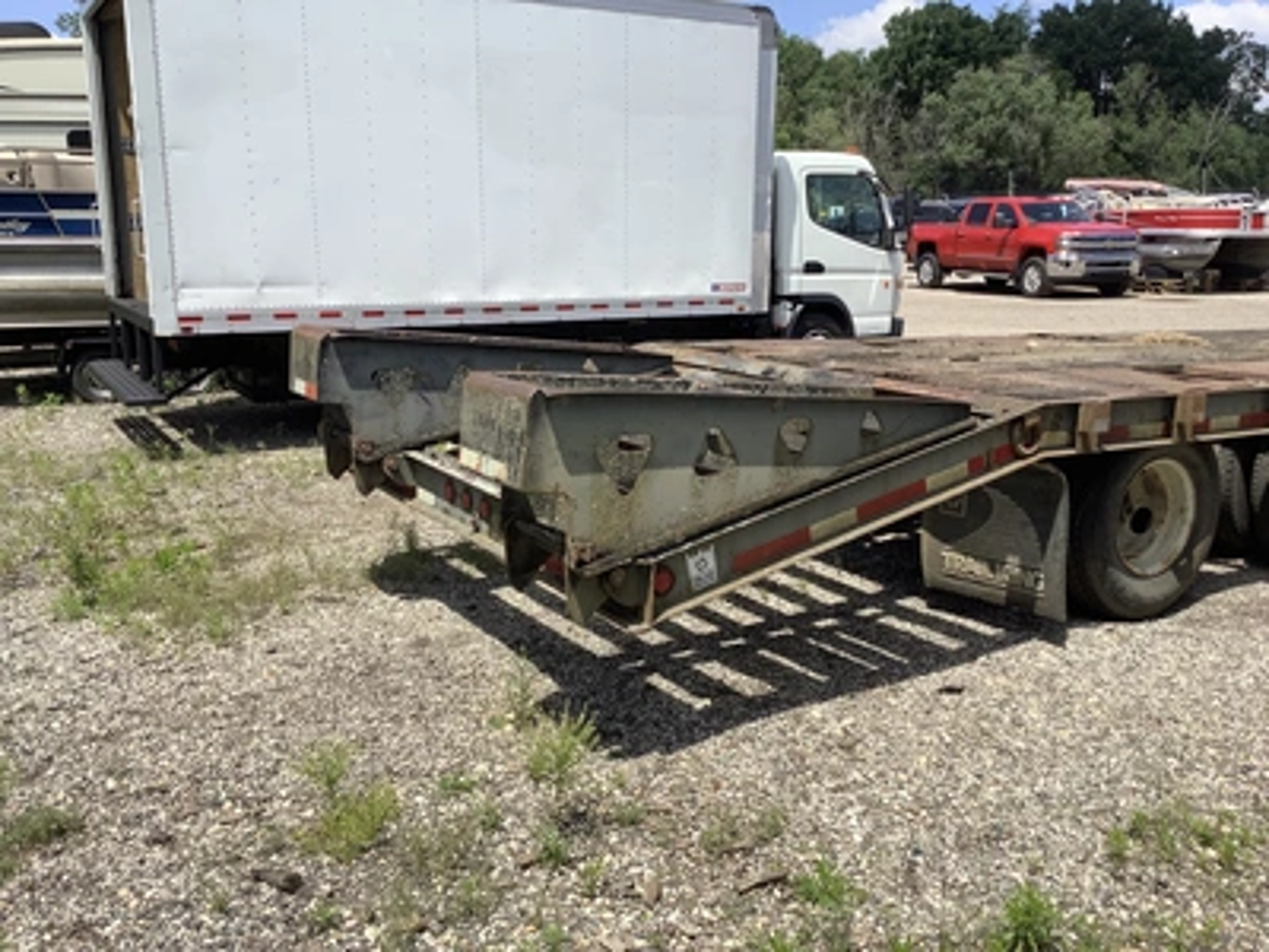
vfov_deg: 45.4
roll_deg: +0.4
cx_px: 634
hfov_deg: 58.4
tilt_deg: -12.8
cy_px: 476
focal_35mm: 31
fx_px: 1136
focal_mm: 3.3
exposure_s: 1/1431
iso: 25
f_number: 2.4
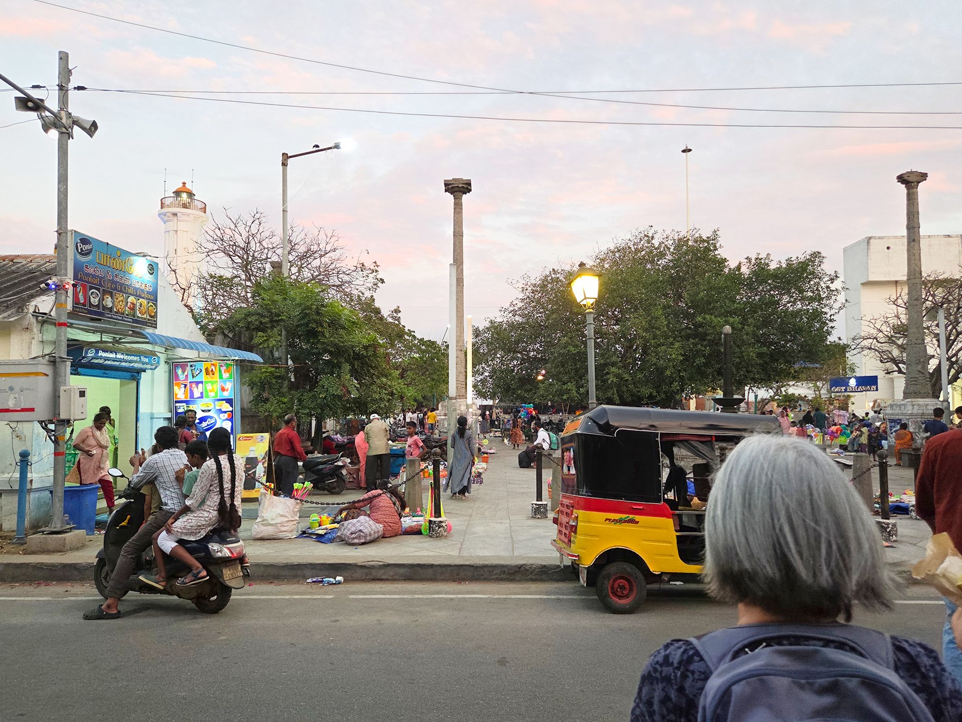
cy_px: 368
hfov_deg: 71.6
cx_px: 473
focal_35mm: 24
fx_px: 667
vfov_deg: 56.8
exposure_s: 1/100
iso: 200
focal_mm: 5.4
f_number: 1.8
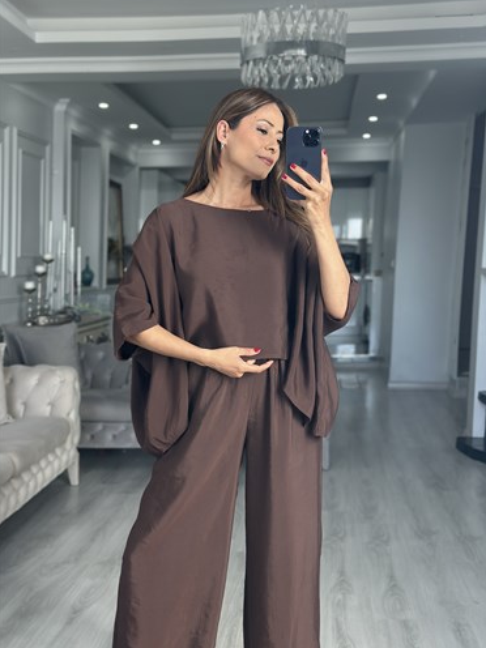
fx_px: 917
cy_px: 321
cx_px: 244
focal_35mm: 49
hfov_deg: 29.7
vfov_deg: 38.9
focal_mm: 6.86
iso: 100
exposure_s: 1/141
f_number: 1.78
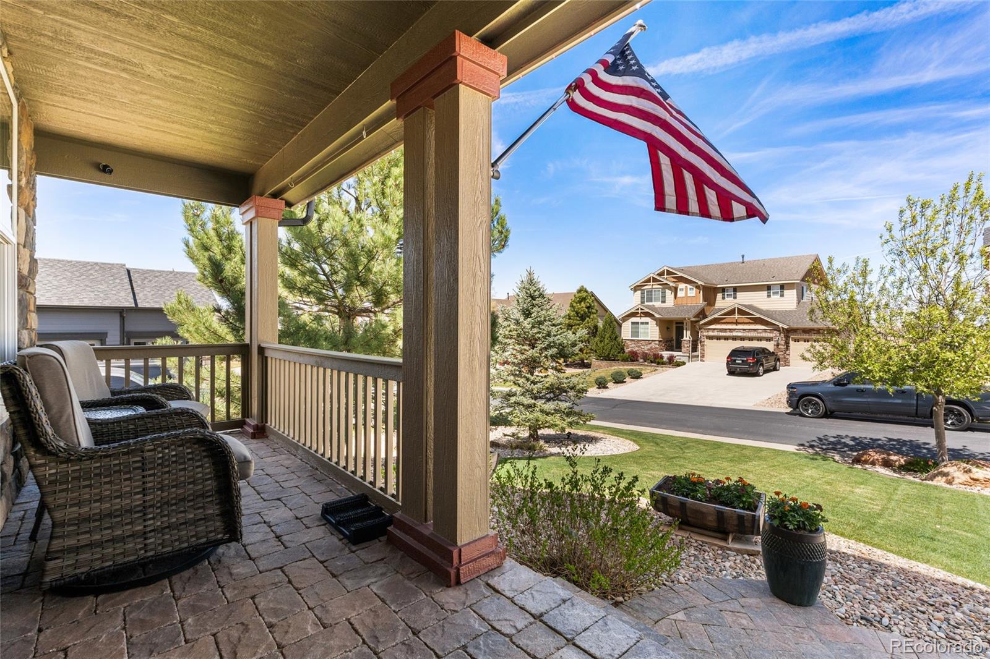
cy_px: 330
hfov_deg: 96.7
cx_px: 495
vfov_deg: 73.7
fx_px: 440
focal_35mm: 16
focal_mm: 16
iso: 500
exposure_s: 1/200
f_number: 8
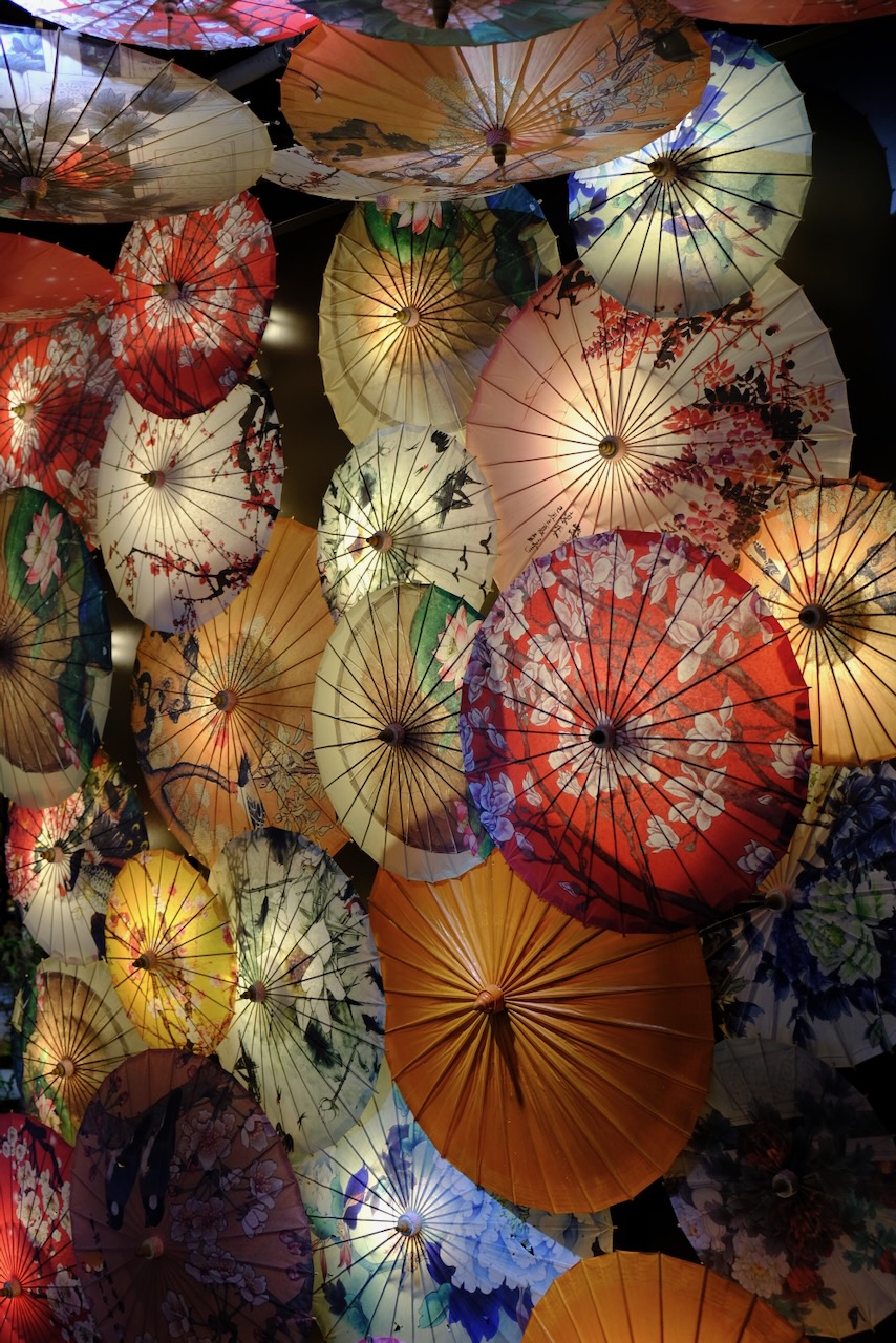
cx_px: 448
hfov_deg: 31.9
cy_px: 672
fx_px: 1567
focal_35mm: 42
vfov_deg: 46.4
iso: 200
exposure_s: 1/85
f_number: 3.2
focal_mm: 27.7
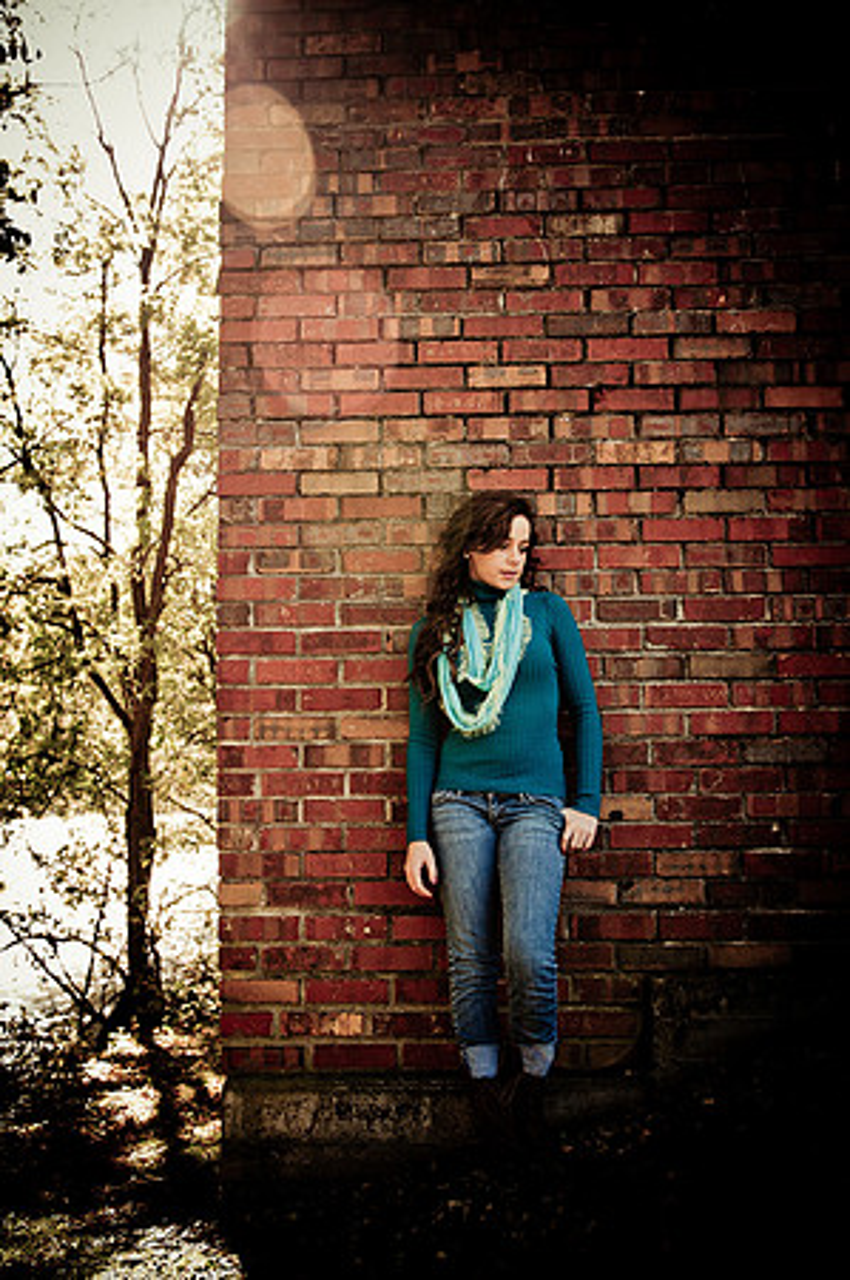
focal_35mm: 36
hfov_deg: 36.8
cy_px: 640
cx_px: 425
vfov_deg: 53.2
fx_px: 1278
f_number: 3.2
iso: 200
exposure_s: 1/200
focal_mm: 24
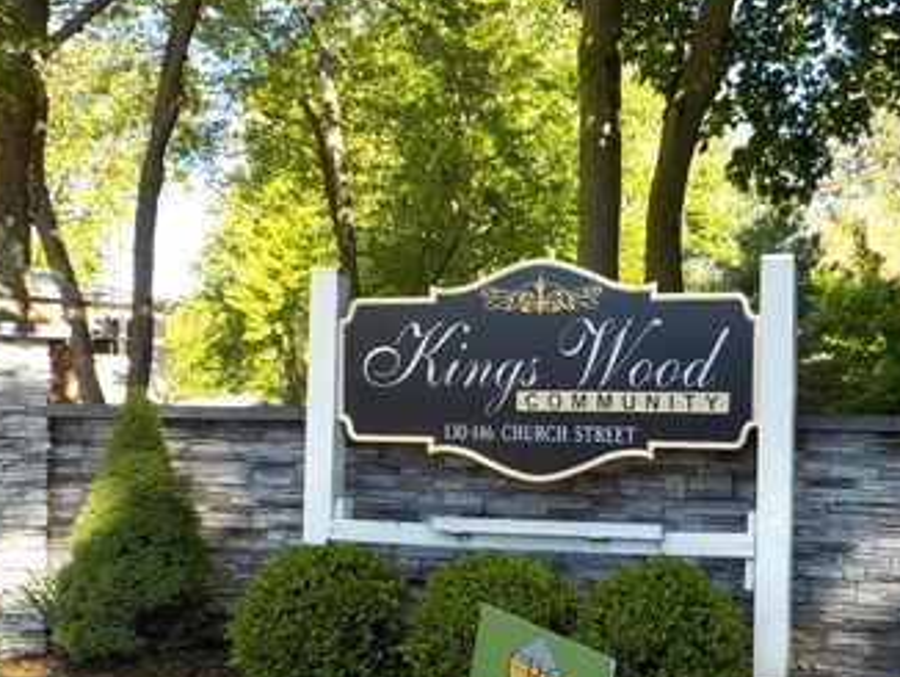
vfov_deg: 31.2
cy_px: 479
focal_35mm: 46
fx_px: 1197
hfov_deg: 40.7
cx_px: 605
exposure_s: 1/200
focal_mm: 4.1
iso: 125
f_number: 3.3
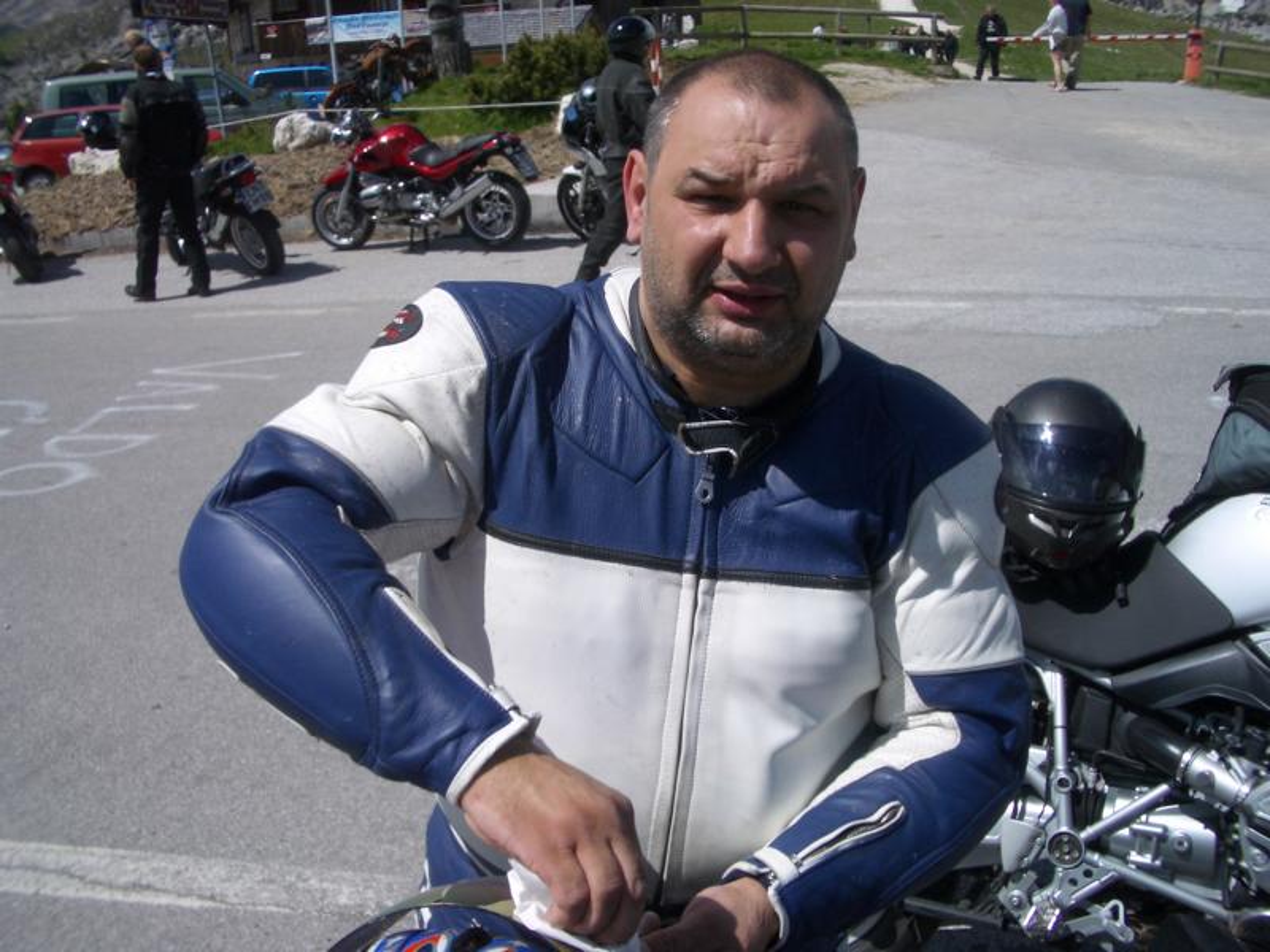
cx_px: 635
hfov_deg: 52.6
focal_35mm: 35
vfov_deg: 40.7
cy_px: 476
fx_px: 1284
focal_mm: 5.8
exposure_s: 1/1250
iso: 50
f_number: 4.3
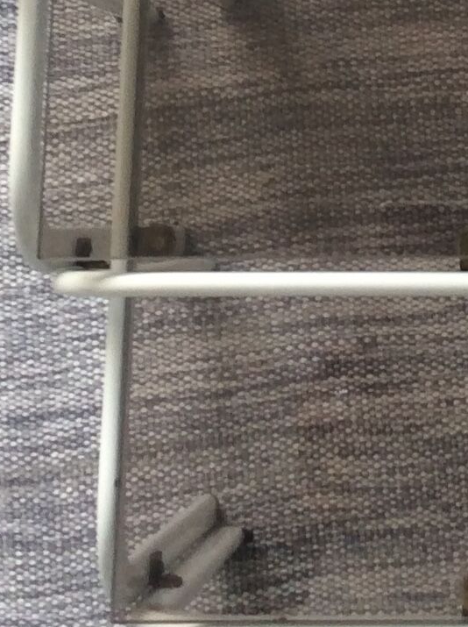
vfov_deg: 16.1
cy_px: -198
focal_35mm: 116
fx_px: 2097
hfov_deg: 12.4
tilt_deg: -78.2
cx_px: 562
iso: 32
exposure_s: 1/33
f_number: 2.4
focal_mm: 3.3
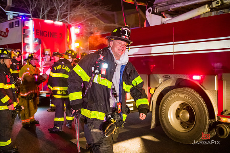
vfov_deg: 33.4
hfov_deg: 48.4
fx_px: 256
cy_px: 76
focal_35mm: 40
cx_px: 115
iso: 3200
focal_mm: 40
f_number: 3.5
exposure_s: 1/125
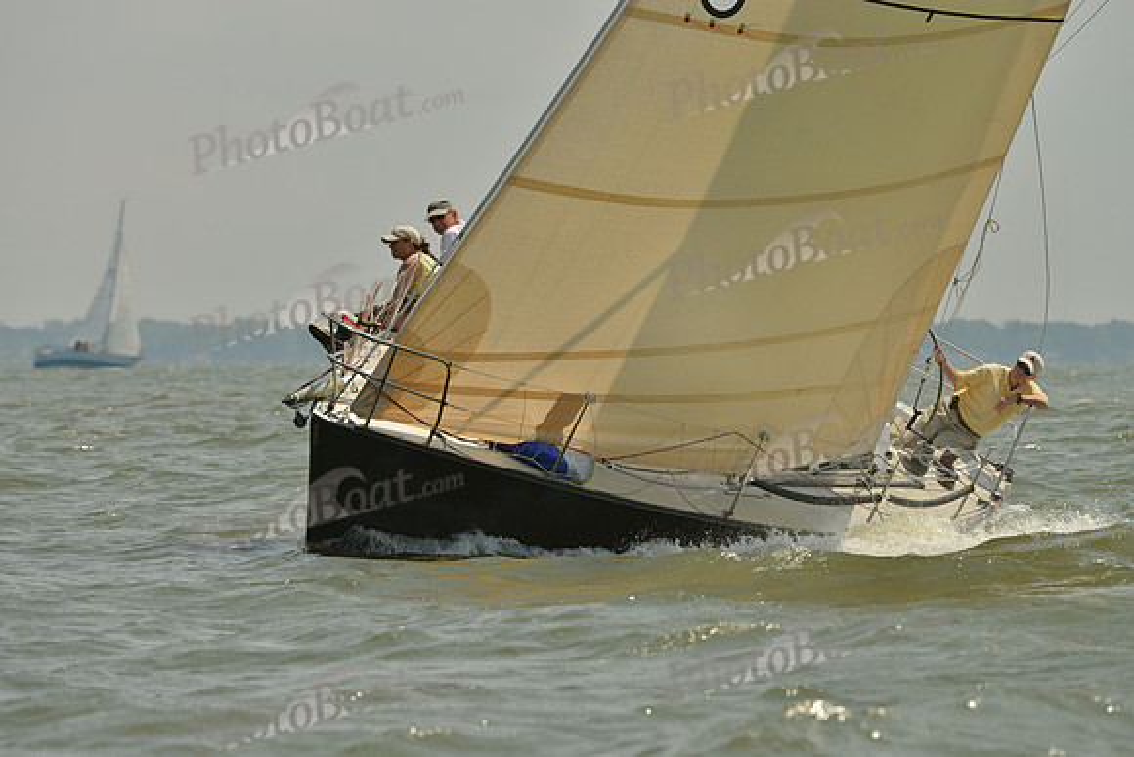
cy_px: 378
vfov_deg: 3.4
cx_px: 567
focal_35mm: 400
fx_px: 12602
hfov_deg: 5.2
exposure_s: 1/1250
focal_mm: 400
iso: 400
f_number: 9
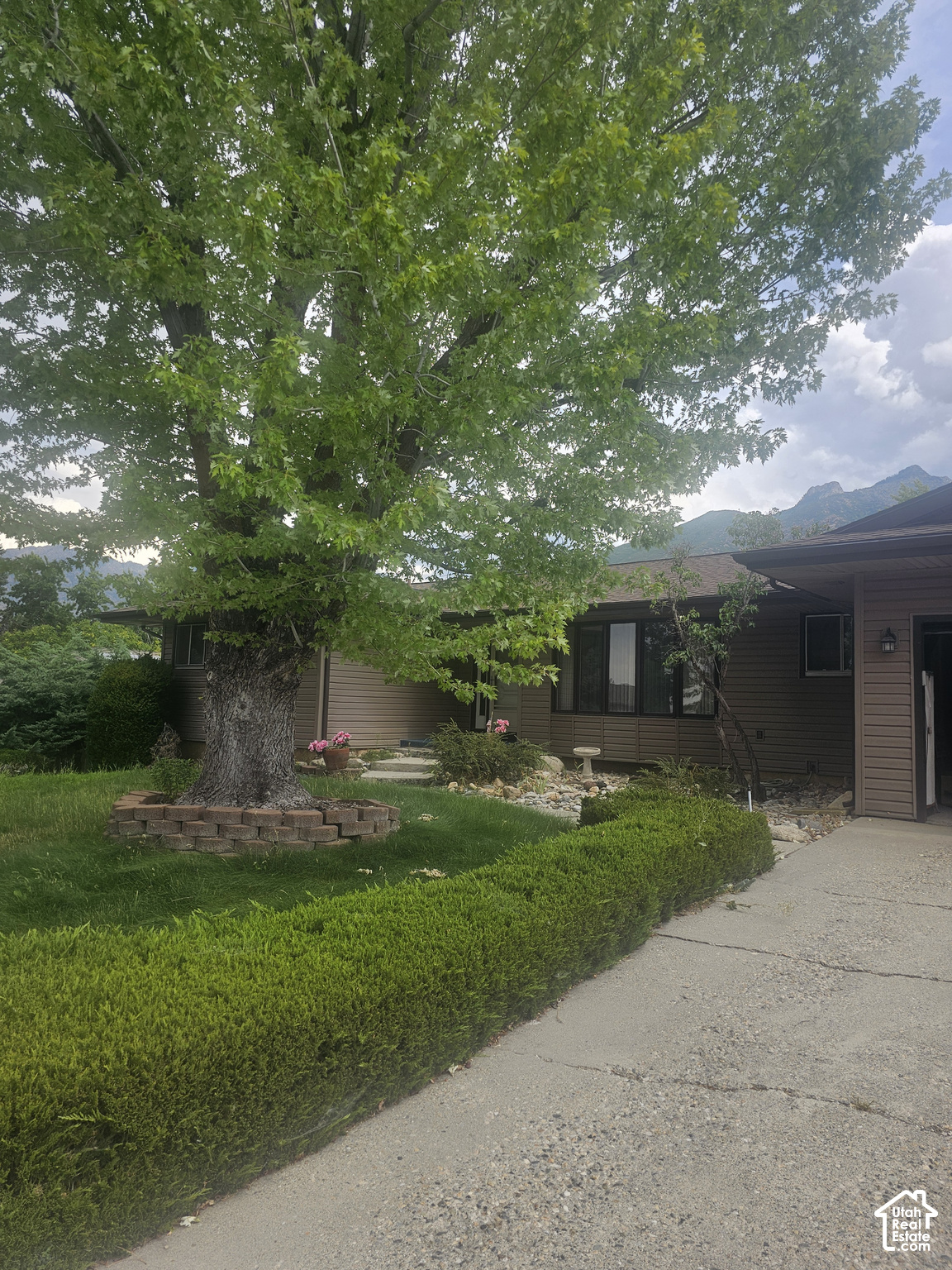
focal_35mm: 23
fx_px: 843
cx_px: 476
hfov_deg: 58.9
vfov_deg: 73.9
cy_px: 635
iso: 10
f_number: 1.7
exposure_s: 1/366
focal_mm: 6.3
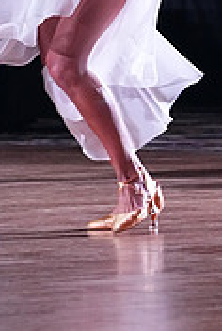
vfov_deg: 4.1
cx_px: -20
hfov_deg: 2.7
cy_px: -122
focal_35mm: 503
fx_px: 4634
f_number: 5.6
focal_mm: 153
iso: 8000
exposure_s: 1/400
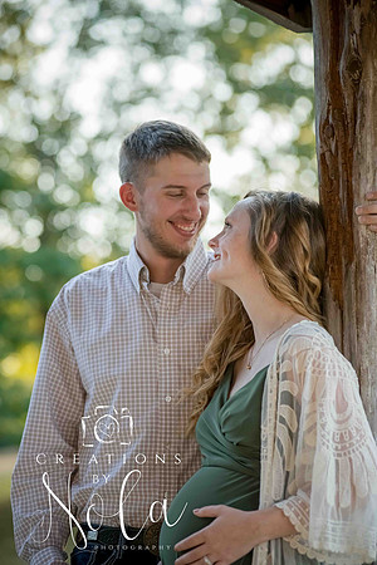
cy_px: 282
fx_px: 1759
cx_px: 188
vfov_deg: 18.3
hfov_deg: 12.2
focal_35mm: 112
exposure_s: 1/1250
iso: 1600
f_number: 4
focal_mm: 112
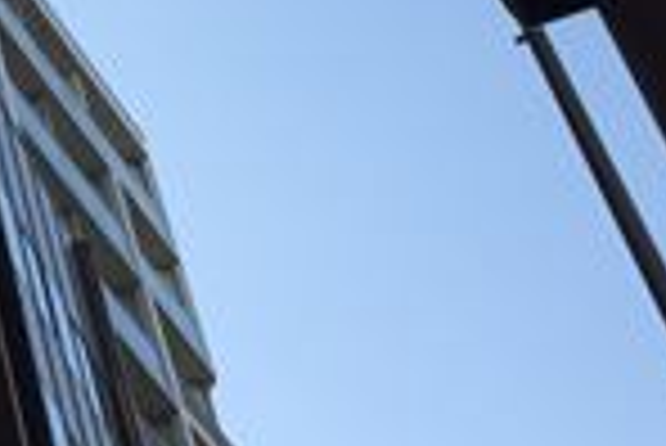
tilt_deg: +49.5
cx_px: -310
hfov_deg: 14.7
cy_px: -198
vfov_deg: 10.3
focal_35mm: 130
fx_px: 2407
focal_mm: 4.15
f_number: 2.2
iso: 32
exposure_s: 1/791
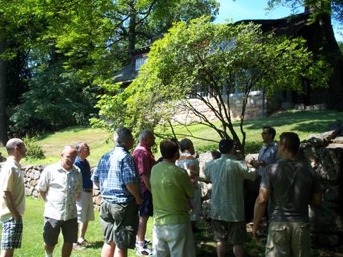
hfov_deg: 50.2
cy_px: 125
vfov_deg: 38.6
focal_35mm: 37
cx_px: 173
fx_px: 366
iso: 64
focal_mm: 7.54
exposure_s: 1/320
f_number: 2.8
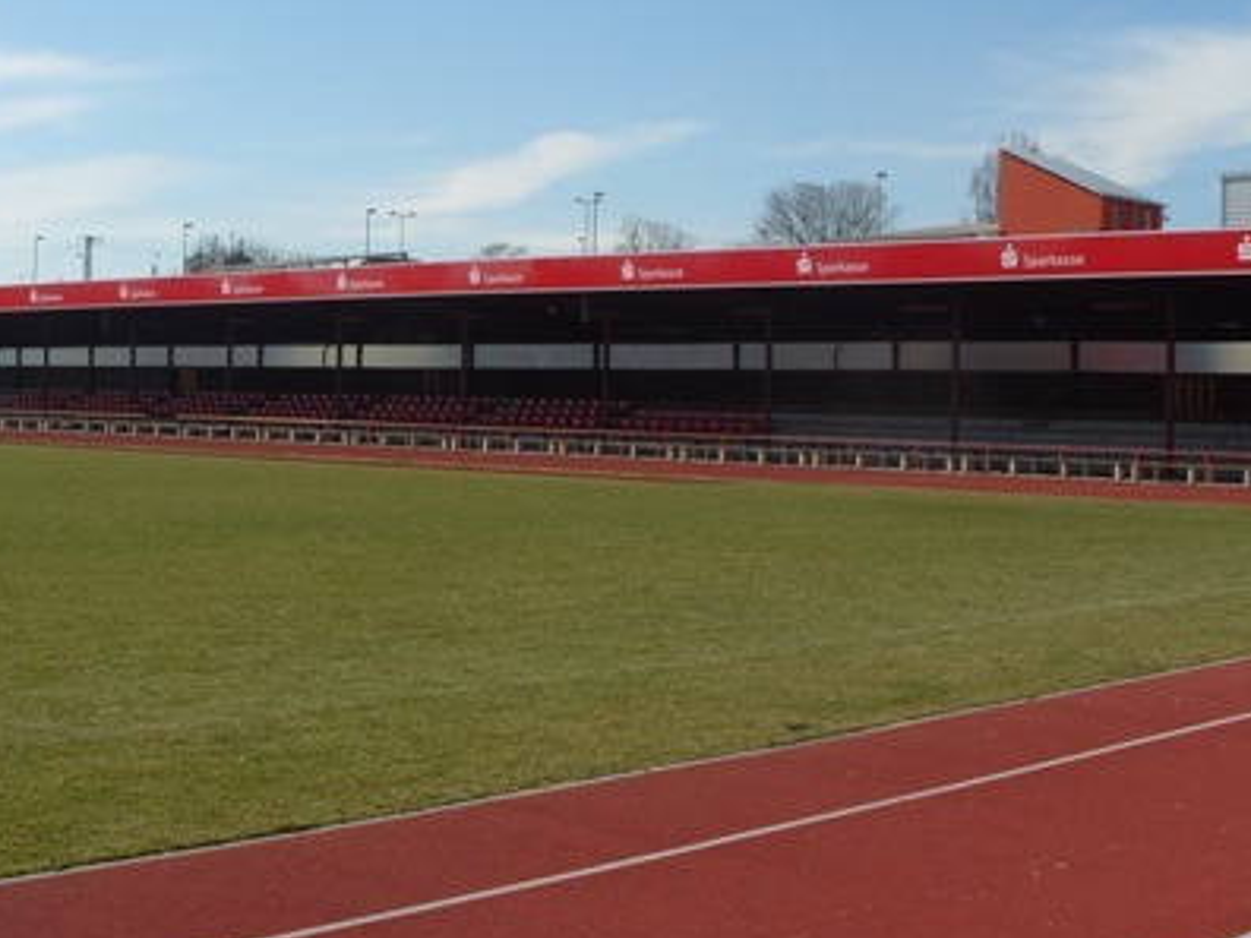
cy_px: 373
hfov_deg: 35.8
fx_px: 1915
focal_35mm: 53
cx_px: 404
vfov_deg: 27.5
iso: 80
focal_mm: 7.8
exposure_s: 1/500
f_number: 6.8
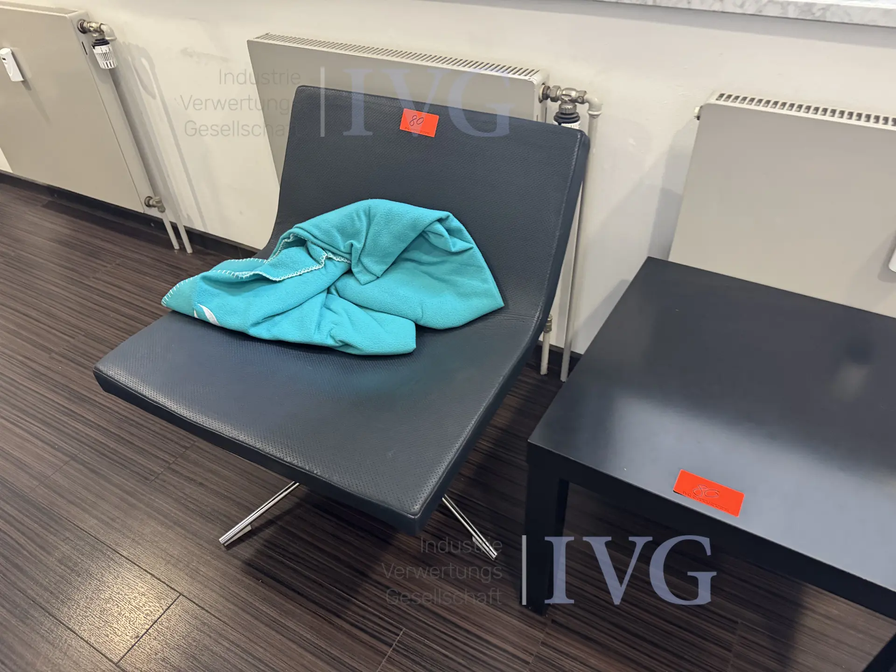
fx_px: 621
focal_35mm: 24
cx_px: 448
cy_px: 336
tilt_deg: -46.6
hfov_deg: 71.6
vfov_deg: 56.8
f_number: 1.78
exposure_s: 1/50
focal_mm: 6.76
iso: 400
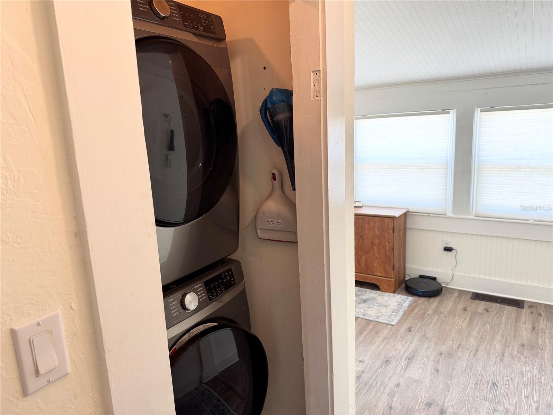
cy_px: 208
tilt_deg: -12.4
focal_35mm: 24
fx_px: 383
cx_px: 276
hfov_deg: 71.6
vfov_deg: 56.8
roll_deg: +2.8
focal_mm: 6.76
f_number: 1.78
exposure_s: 1/120
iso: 125
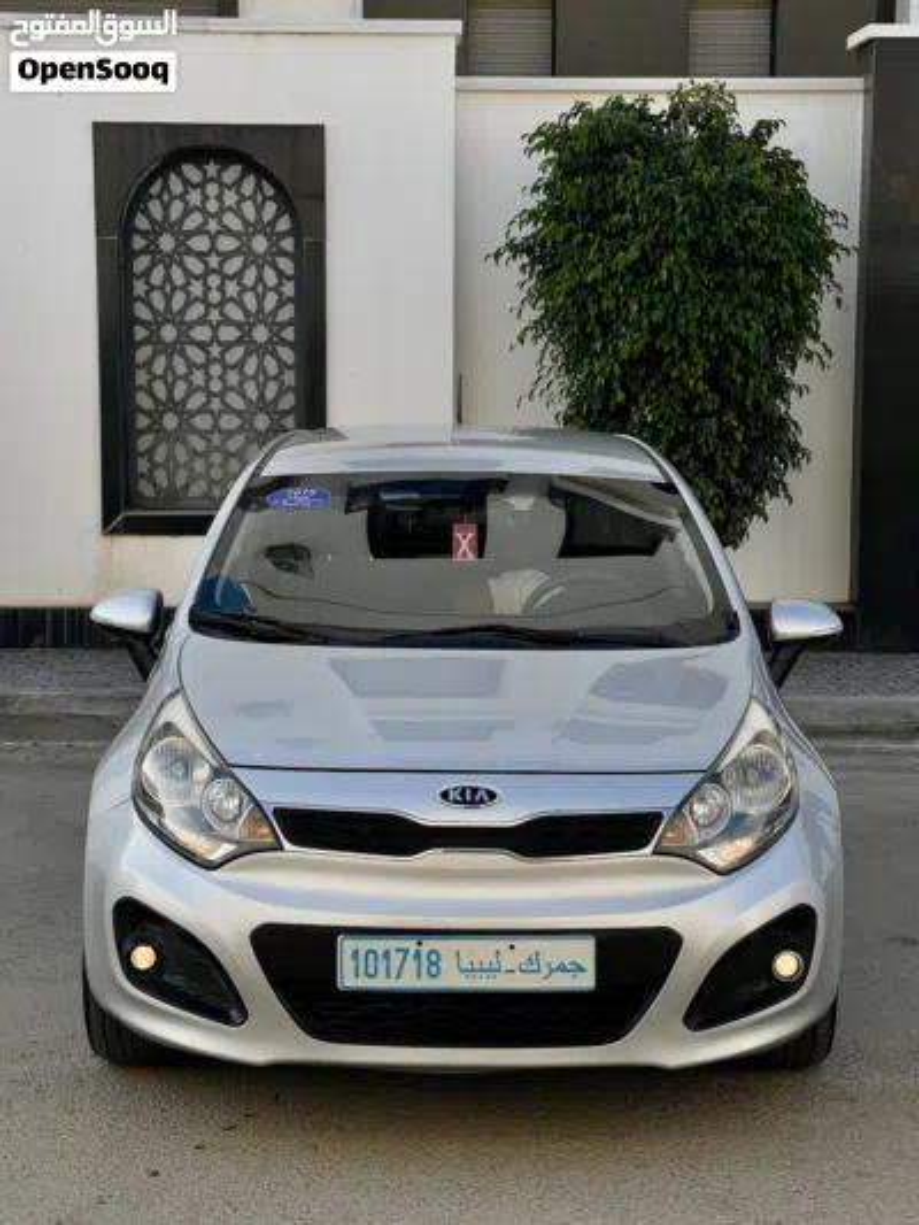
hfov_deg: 22.9
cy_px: 612
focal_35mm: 64
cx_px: 460
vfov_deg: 30.3
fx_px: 2265
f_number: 2.2
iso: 32
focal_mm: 7.5
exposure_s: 1/763
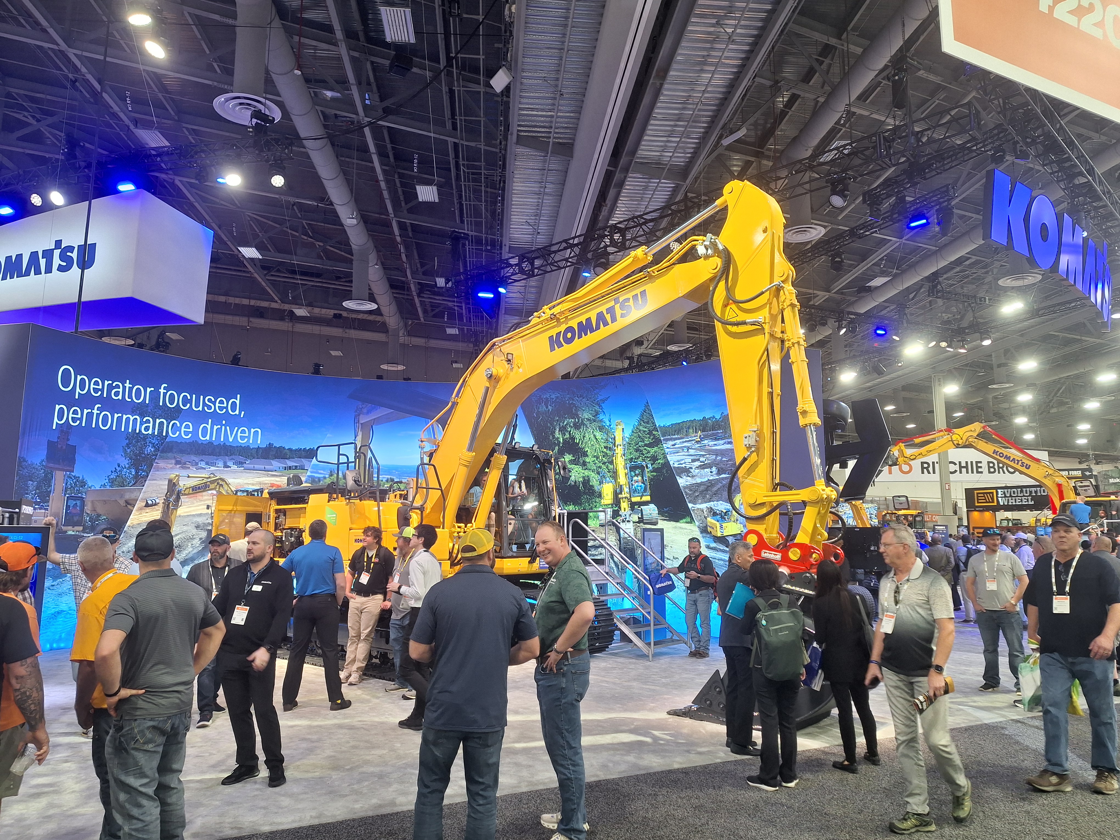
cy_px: 420
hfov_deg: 73.9
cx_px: 560
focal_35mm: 23
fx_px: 744
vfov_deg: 58.9
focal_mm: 5.54
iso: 64
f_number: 1.8
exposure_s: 1/50
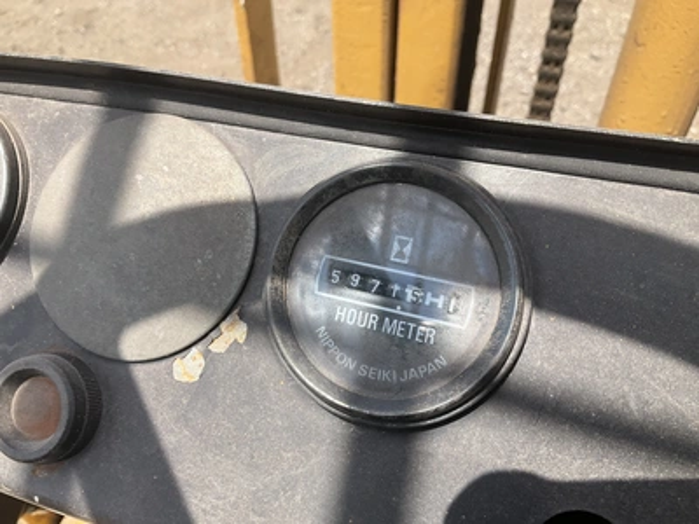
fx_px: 586
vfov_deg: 48.2
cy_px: 262
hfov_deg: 61.7
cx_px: 350
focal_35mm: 29
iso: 25
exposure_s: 1/781
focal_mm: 3
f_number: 1.8
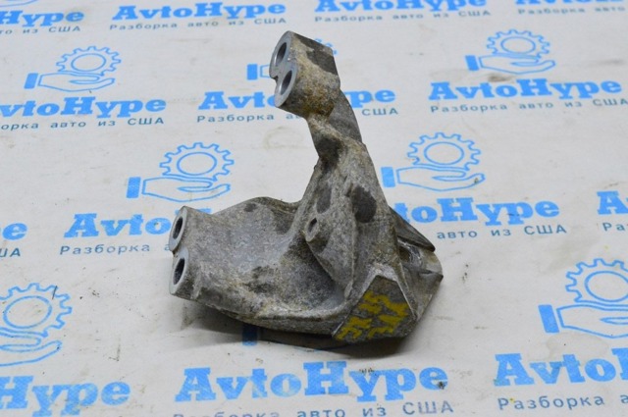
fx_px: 1045
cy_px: 208
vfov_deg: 22.6
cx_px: 314
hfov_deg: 33.4
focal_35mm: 60
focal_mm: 40
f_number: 9
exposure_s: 1/320
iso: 6400
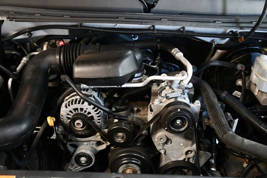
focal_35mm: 34
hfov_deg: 55.8
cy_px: 89
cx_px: 134
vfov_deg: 38.8
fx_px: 252
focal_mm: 23
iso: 5000
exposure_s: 1/60
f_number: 3.8
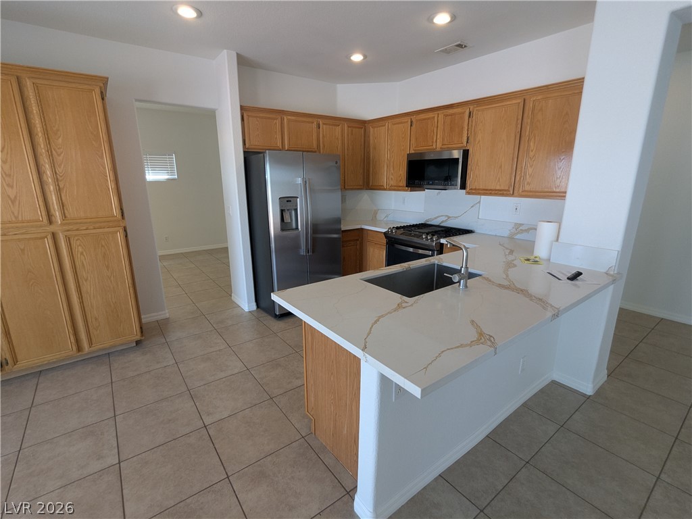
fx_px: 320
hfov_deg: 94.5
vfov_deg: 78.1
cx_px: 346
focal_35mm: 16
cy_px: 260
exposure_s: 1/60
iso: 56
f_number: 2.2
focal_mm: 2.35
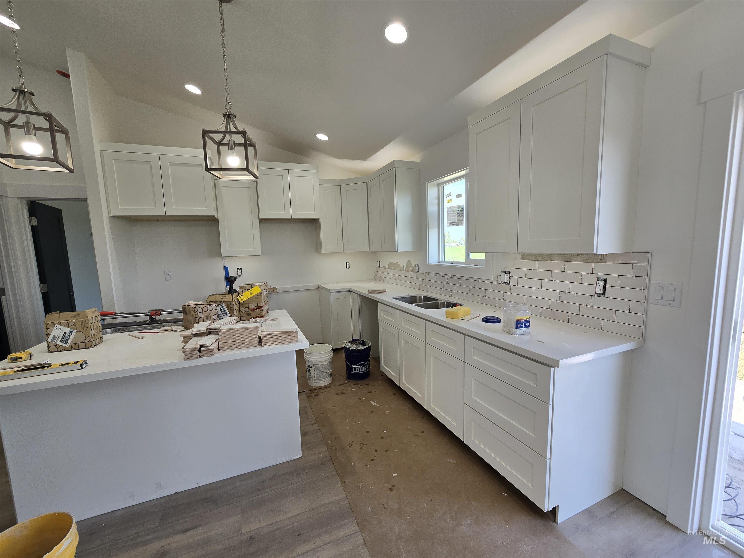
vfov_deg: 89.9
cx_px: 372
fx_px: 279
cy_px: 279
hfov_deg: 106.2
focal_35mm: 13
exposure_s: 1/168
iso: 50
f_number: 2.2
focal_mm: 2.2
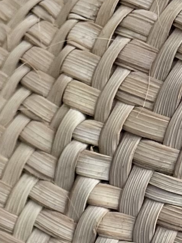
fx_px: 1164
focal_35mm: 166
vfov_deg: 10.6
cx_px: -222
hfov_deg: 8.3
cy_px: 526
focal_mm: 5.1
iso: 125
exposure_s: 1/50
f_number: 1.6
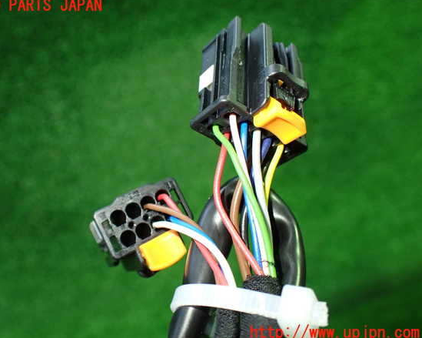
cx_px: 193
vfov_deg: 45.8
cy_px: 169
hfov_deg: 55.6
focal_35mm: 32
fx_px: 400
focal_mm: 5.4
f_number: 2.3
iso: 800
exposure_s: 1/100
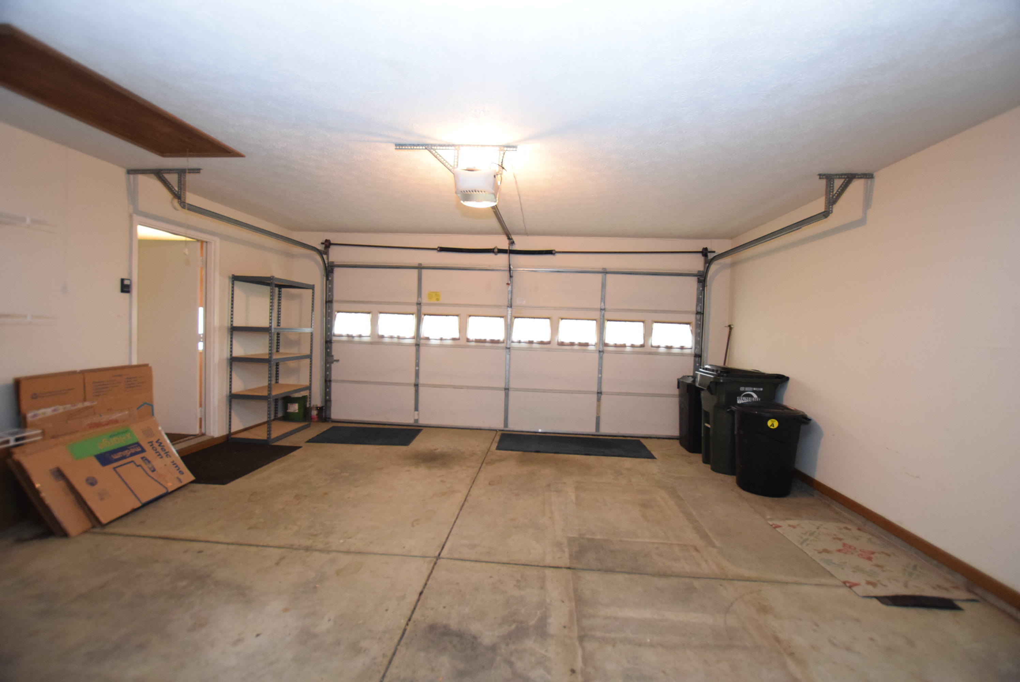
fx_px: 425
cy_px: 341
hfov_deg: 100.3
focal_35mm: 15
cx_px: 510
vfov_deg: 77.4
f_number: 3.5
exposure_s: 1/60
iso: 2200
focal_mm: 10
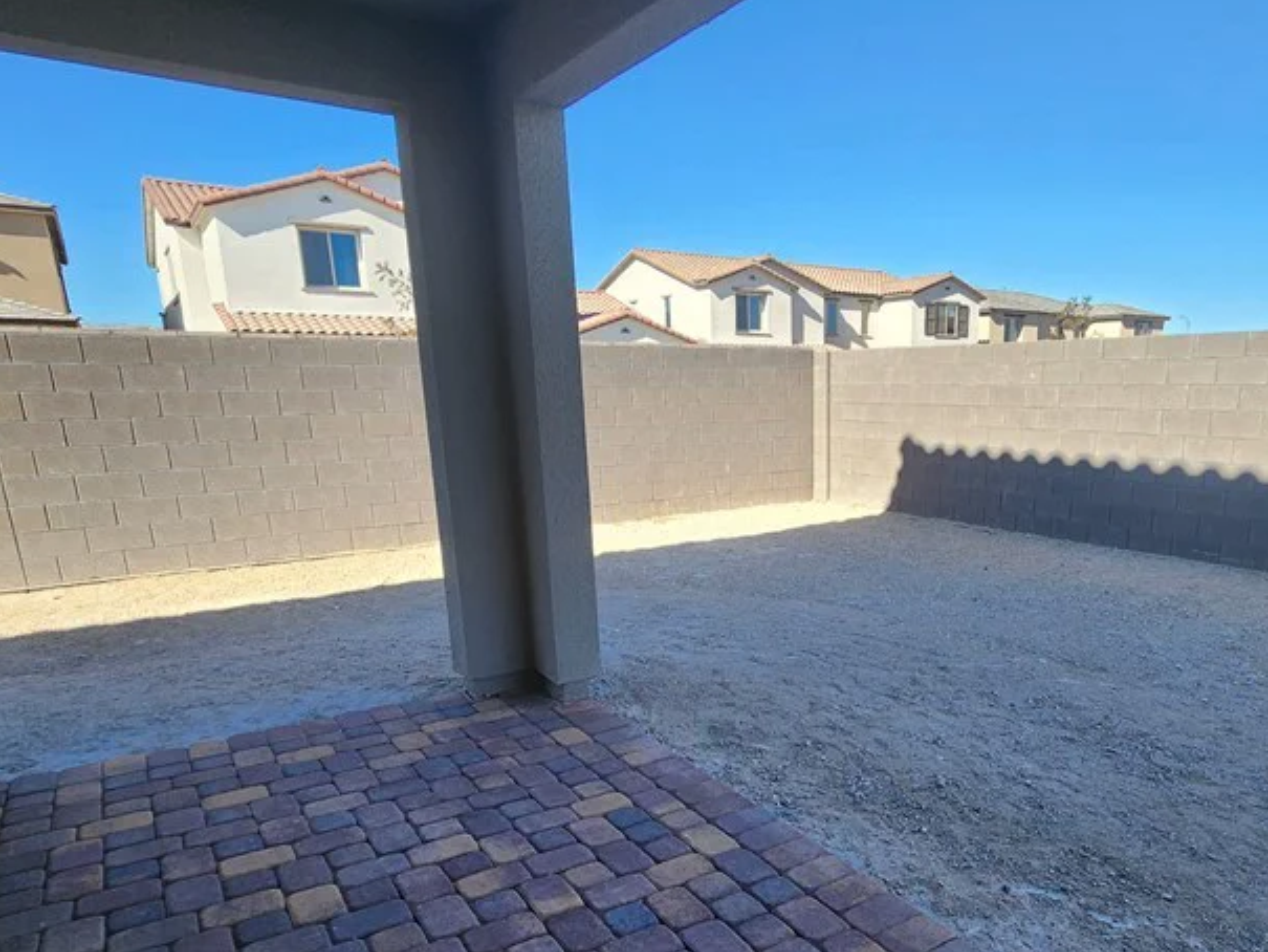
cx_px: 786
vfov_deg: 59.7
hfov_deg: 75.2
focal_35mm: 22
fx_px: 806
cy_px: 633
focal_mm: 2.2
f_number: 2.2
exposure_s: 1/659
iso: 50
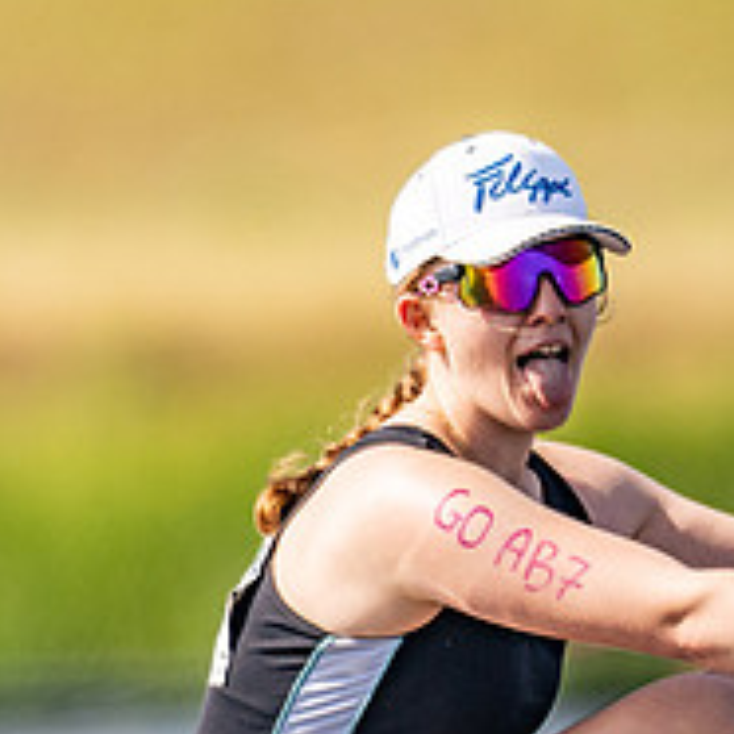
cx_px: 659
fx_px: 57191
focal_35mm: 2384
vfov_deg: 0.7
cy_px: 620
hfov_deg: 0.7
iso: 180
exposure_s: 1/2500
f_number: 4
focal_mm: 600
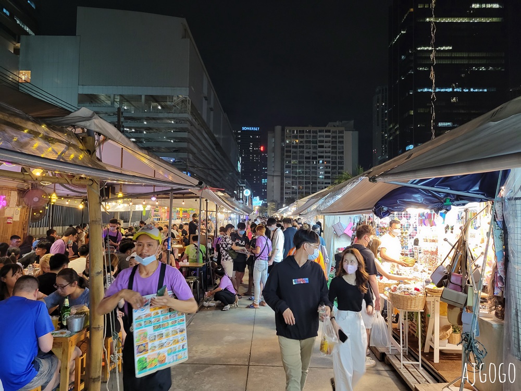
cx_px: 260
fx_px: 391
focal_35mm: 26
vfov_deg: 53.1
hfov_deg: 67.3
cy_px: 196
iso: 320
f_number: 1.8
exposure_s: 1/50
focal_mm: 5.4
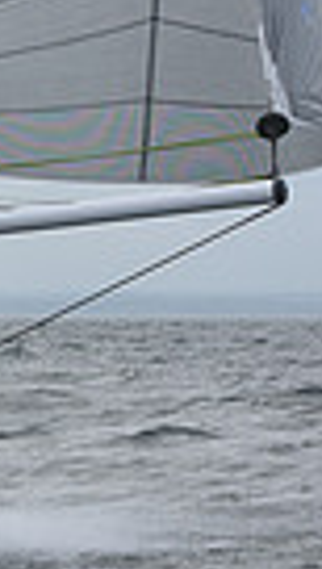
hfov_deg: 3.7
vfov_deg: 6.9
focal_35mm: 312
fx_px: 4712
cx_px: -861
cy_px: 220
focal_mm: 70
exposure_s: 1/1250
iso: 200
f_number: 6.3
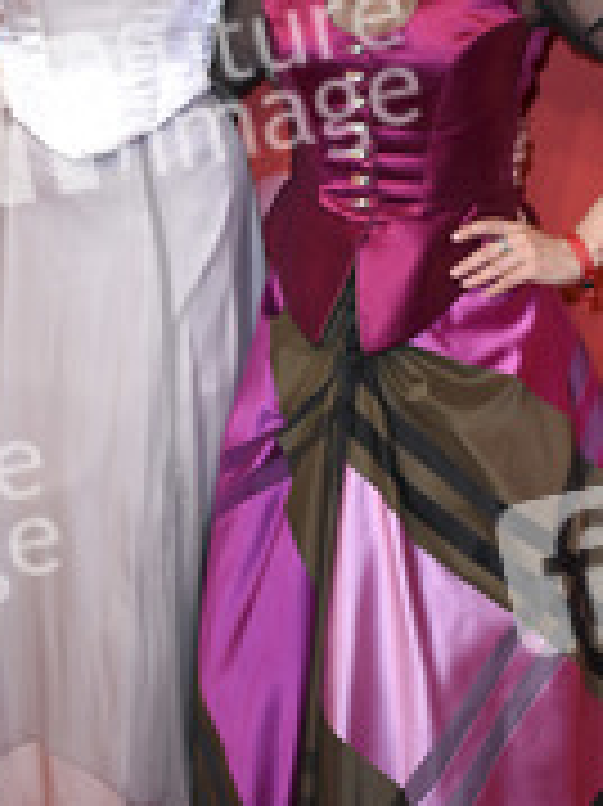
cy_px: 324
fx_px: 1651
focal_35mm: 71
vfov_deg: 27.4
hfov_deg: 20.7
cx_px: 320
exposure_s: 1/160
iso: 1600
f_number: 6.3
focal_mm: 22
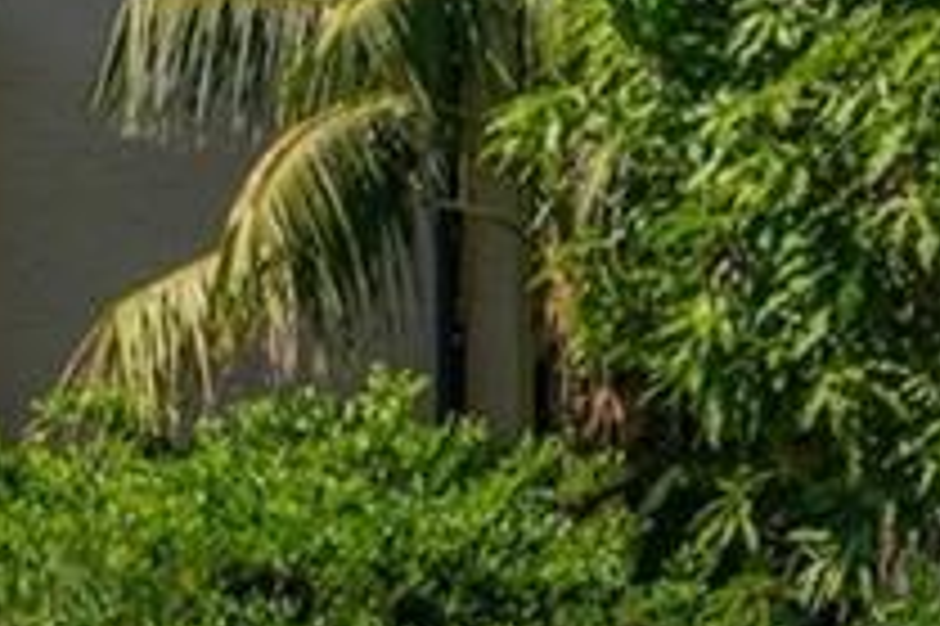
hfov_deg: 4.5
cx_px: 697
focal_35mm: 457
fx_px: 11913
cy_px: 680
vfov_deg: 3.0
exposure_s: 1/160
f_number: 11
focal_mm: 59.6
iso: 100
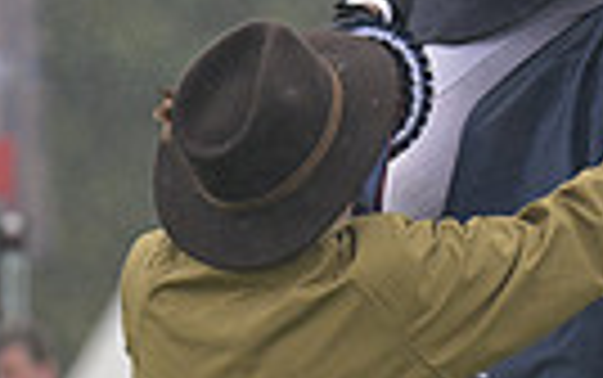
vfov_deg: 1.5
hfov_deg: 2.4
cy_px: -259
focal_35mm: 881
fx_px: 14490
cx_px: 990
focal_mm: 200
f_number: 4.5
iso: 1250
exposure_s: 1/1250
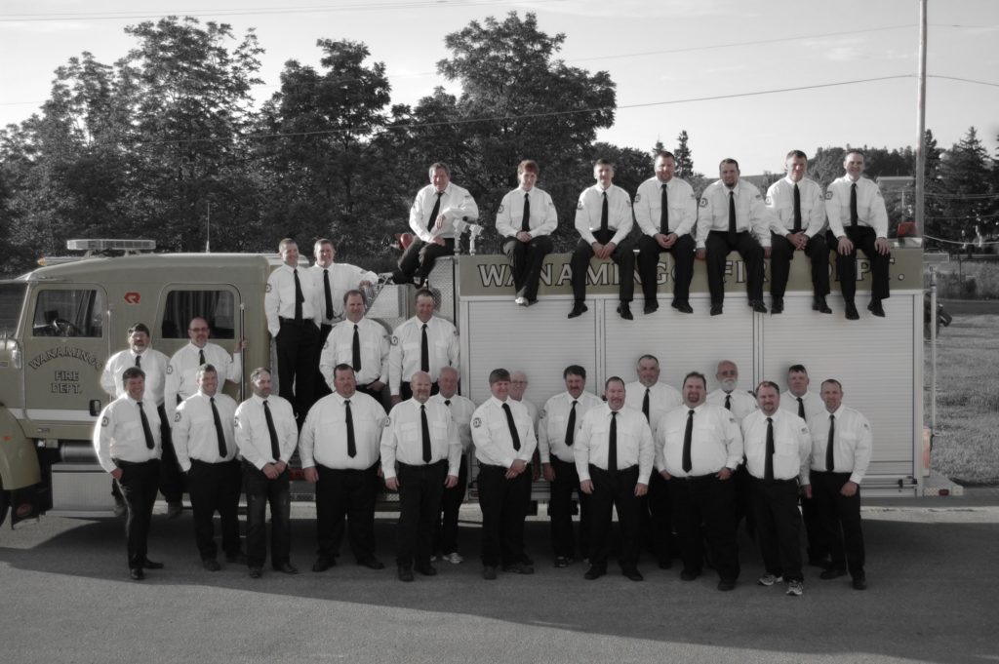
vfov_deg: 28.0
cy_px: 332
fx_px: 1331
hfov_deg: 41.1
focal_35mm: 48
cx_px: 500
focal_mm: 32
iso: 200
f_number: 4.5
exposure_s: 1/640
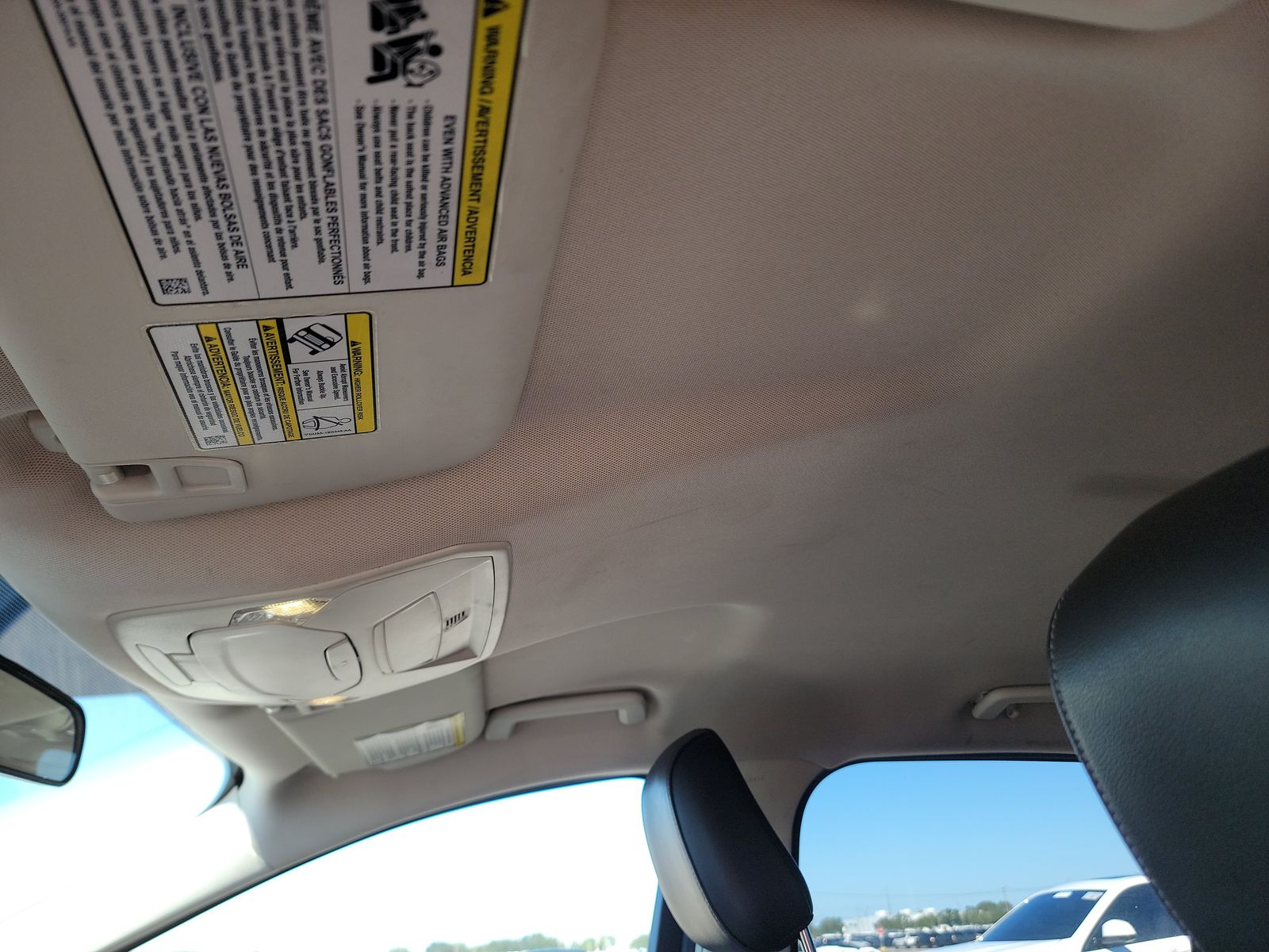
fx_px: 880
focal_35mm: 24
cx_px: 634
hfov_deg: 71.6
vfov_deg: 56.8
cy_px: 476
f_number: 1.8
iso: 50
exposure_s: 1/126
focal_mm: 6.7
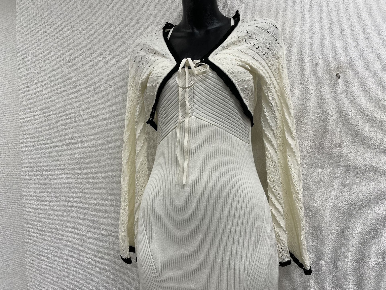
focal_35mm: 26
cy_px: 145
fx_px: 290
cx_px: 193
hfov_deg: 67.3
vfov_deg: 53.1
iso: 40
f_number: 1.6
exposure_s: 1/115
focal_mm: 4.2
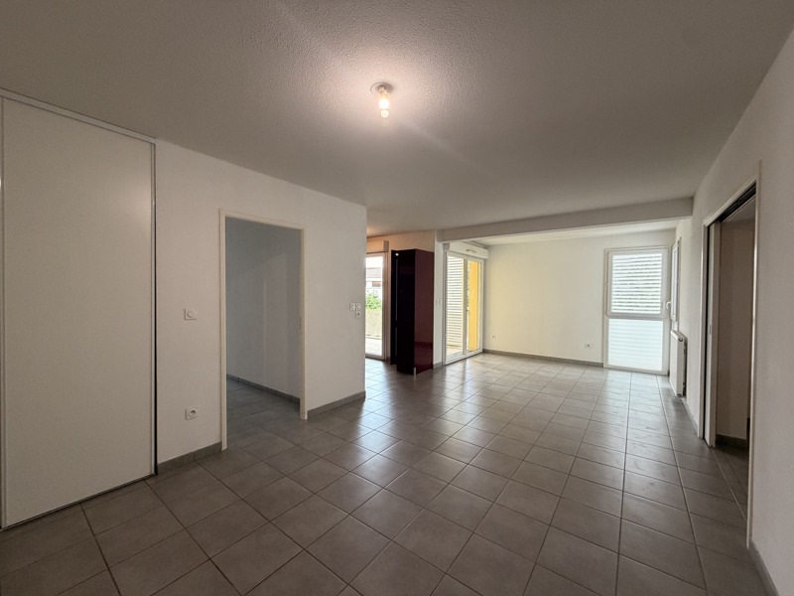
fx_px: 321
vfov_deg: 85.7
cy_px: 298
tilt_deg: -0.8
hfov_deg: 102.1
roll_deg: -0.2
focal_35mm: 14
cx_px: 397
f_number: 2.2
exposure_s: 1/100
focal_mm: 2.22
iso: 250
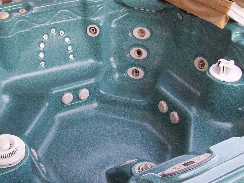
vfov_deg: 28.6
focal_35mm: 51
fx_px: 360
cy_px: 87
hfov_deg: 37.1
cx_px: 82
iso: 80
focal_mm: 6
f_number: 2.7
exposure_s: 1/65.2
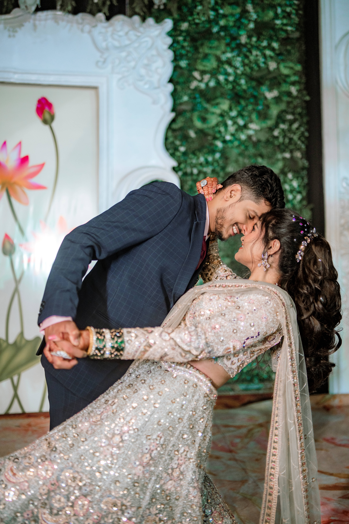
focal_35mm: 35
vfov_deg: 54.4
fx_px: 509
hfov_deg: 37.9
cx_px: 174
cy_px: 262
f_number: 1.4
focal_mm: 35
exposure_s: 1/400
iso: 640
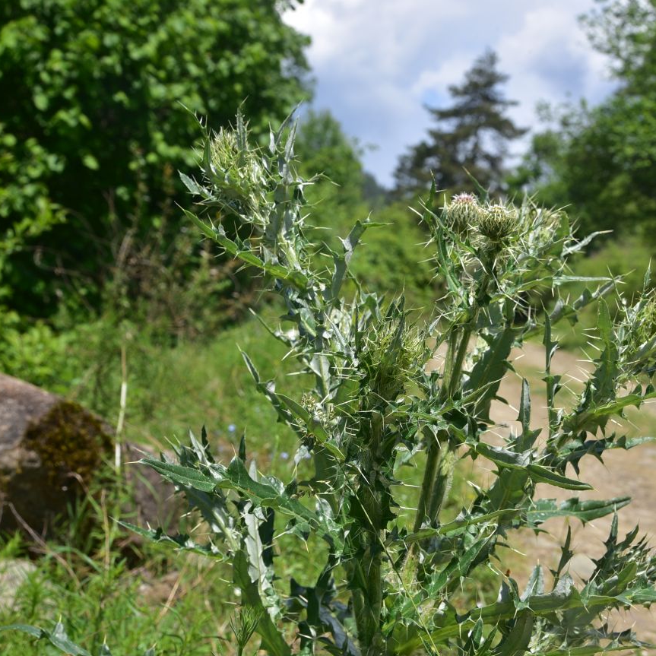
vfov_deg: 26.9
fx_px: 1372
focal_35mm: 64
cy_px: 329
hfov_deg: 26.8
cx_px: 413
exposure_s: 1/125
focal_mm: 50
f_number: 14
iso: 160
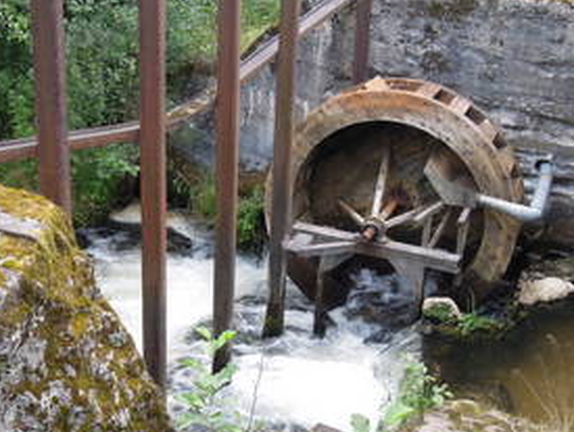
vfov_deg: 24.1
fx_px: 1013
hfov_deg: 31.1
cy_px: 188
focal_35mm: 61
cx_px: 140
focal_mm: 6.3
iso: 160
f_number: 3.2
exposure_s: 1/50
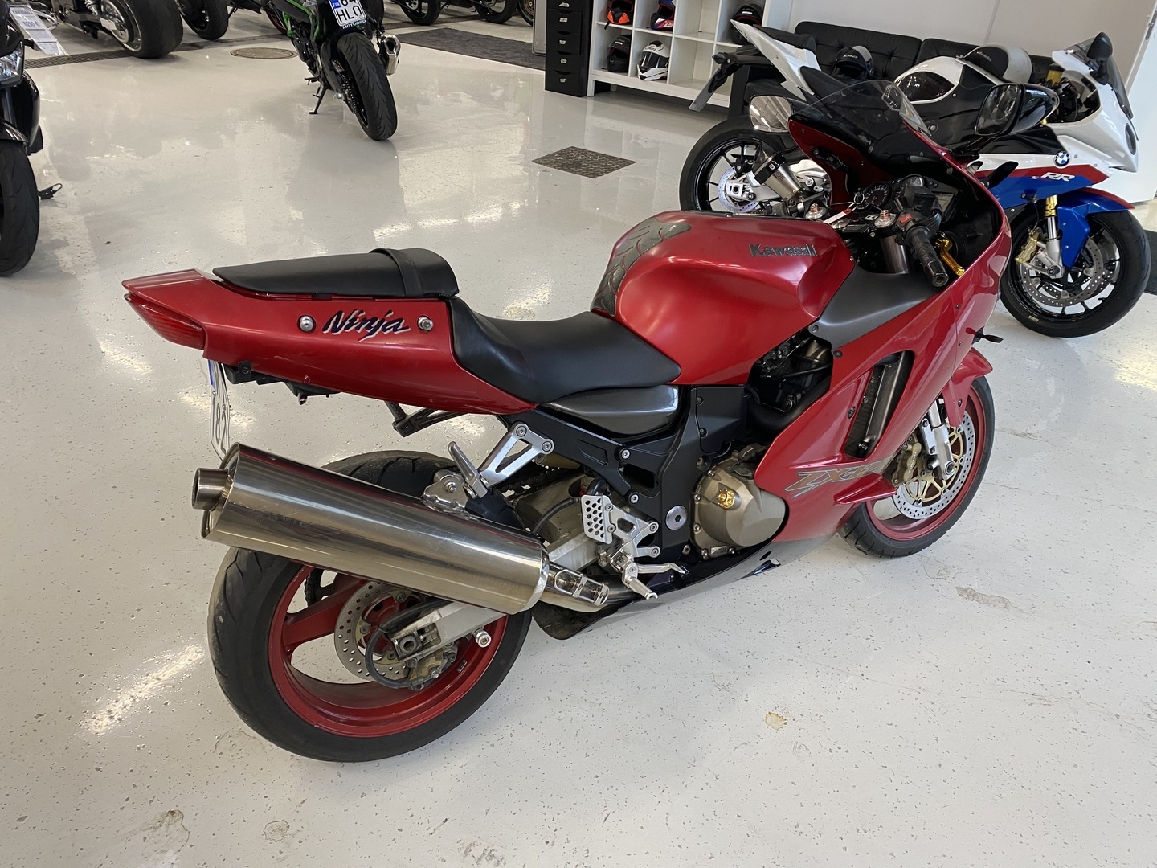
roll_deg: -4.7
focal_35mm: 26
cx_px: 578
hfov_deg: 67.3
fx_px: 869
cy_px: 434
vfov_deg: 53.1
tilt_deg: -34.4
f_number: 1.8
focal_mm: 4.25
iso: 100
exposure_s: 1/50
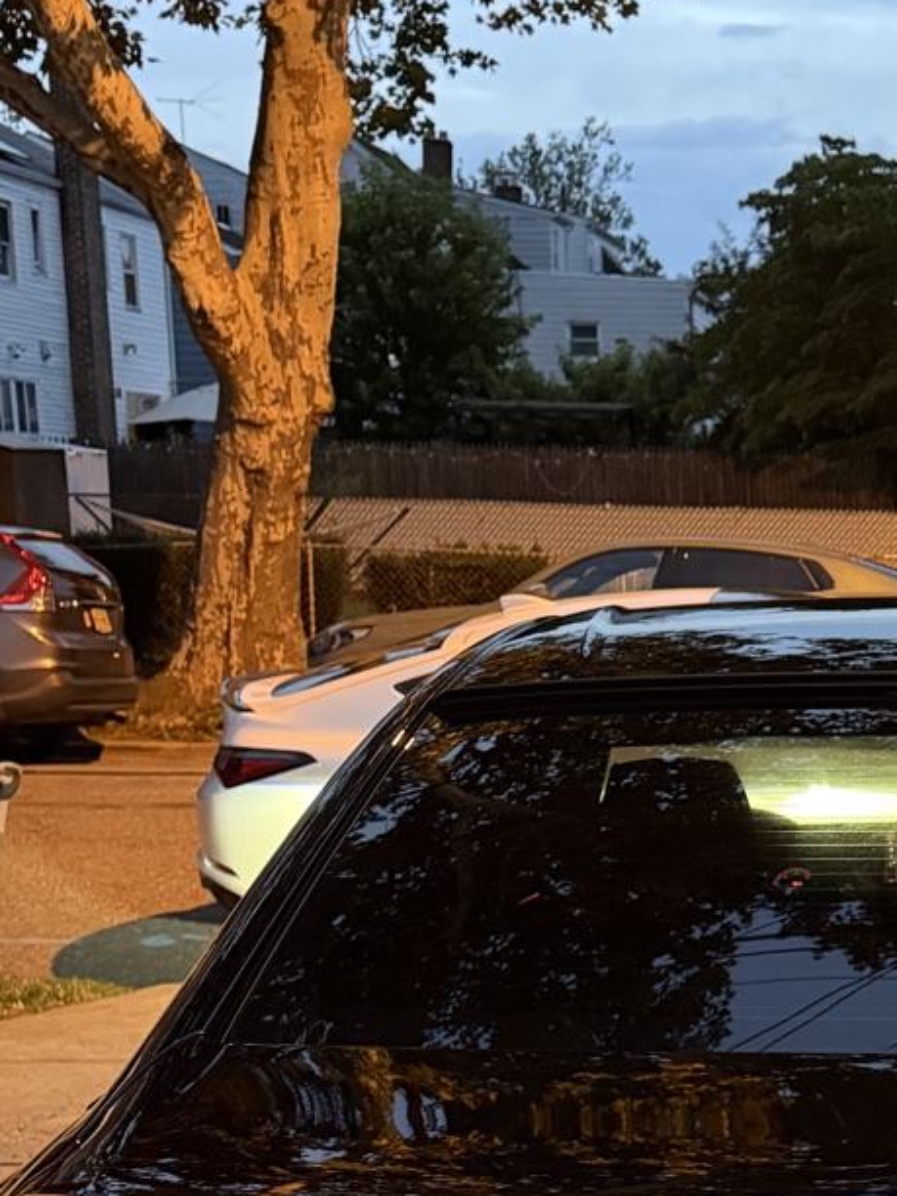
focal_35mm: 69
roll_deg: -0.5
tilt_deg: -15.2
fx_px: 2384
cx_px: 944
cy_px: 1145
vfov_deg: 26.9
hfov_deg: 20.5
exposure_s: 1/30
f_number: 1.78
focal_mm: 6.76
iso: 1000
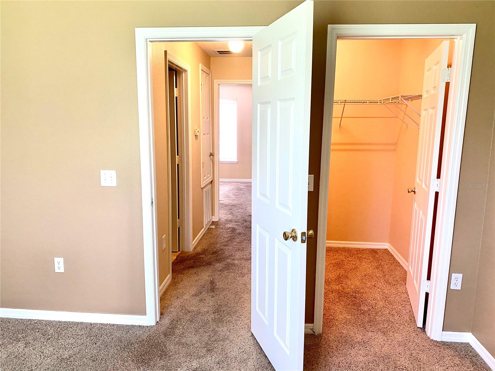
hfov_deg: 67.3
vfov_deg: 53.1
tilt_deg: -9.6
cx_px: 248
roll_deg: -0.7
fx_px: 372
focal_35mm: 26
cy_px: 186
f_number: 1.8
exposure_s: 1/60
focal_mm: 4.25
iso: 200
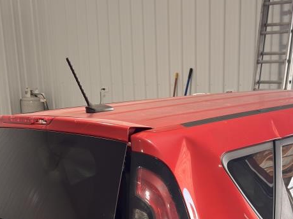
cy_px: 259
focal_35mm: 67
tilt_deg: -16.7
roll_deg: +0.5
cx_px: 197
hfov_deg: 28.8
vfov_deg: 20.6
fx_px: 567
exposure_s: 1/82
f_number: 1.78
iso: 100
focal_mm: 6.76
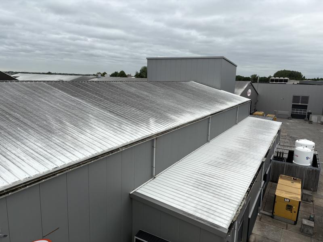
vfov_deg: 53.1
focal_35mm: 26
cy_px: 121
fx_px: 243
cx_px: 162
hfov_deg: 67.3
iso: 50
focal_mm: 5.96
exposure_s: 1/1117
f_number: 1.6
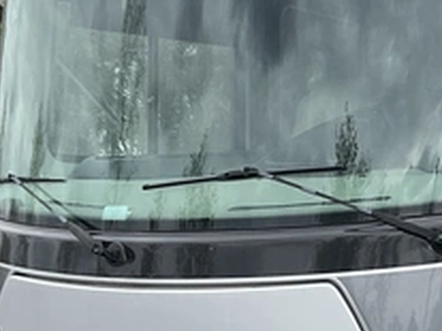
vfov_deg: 14.1
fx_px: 1340
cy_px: 217
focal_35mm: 105
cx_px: 500
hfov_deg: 18.0
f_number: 1.8
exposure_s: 1/606
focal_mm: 3
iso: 25
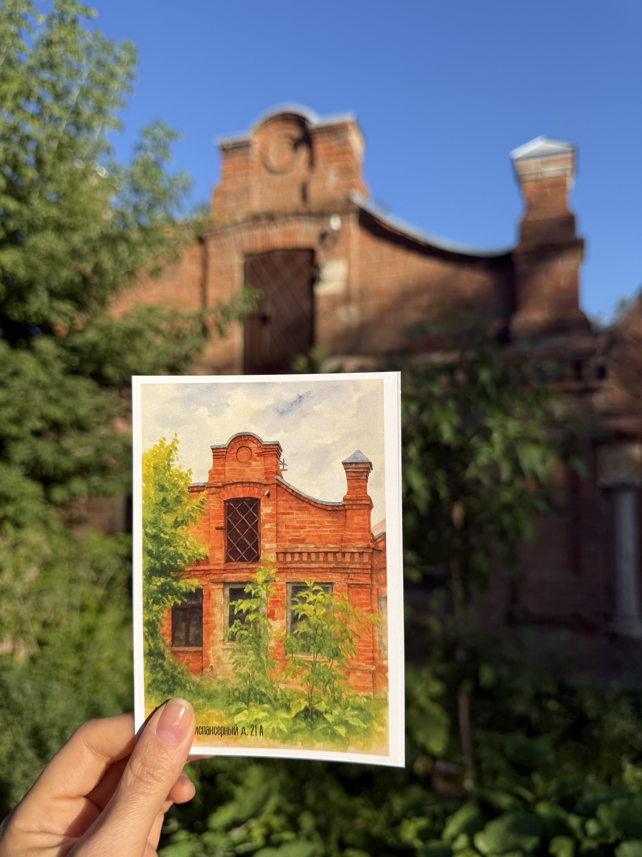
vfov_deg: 71.6
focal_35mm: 24
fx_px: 593
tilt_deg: +4.9
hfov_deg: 56.8
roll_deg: -1.0
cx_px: 321
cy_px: 428
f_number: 1.78
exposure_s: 1/3759
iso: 80
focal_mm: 6.76
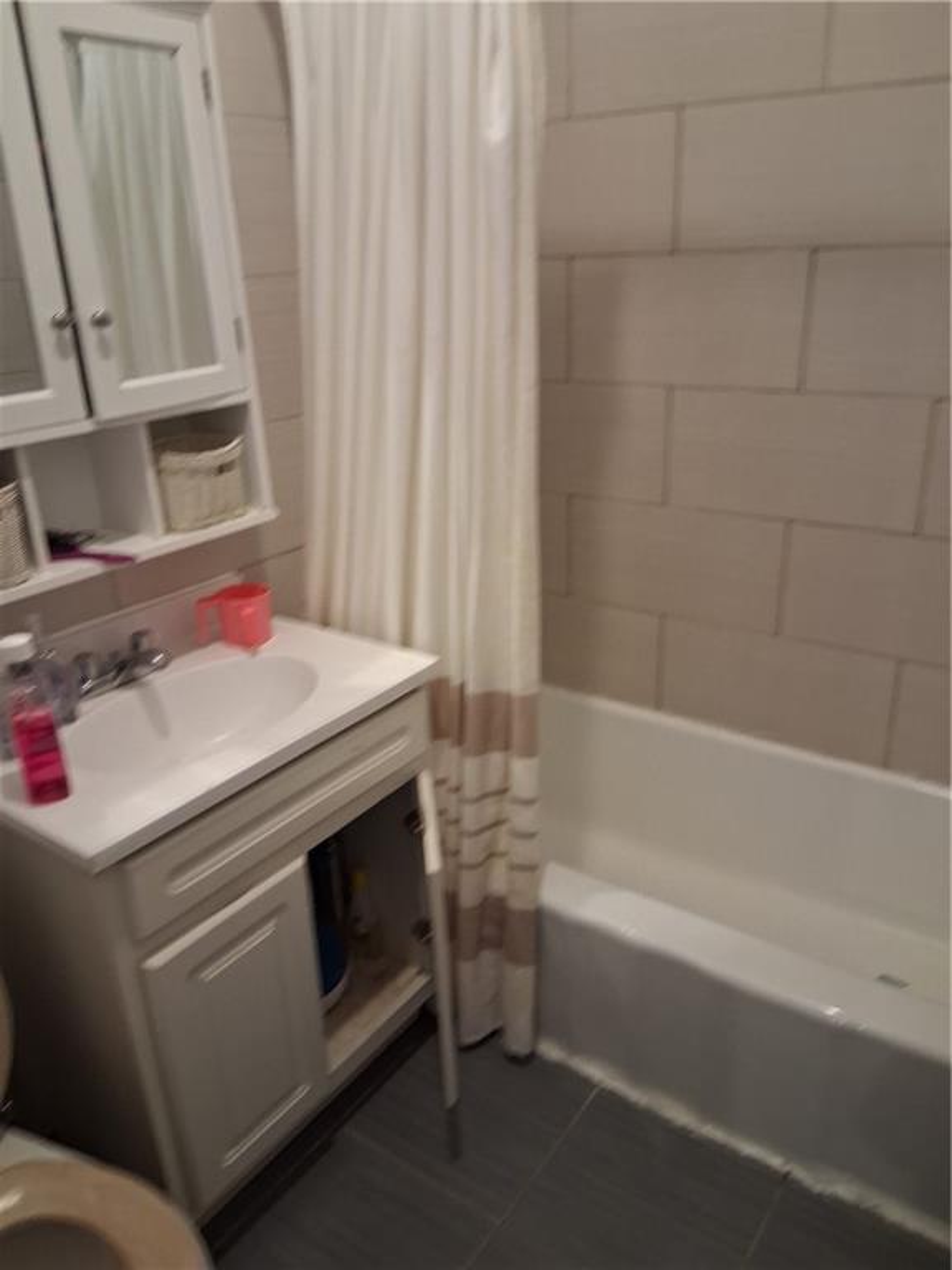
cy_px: 635
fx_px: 953
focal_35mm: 26
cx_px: 476
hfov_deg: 53.1
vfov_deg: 67.3
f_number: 1.8
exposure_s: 1/30
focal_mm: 3.98
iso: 500
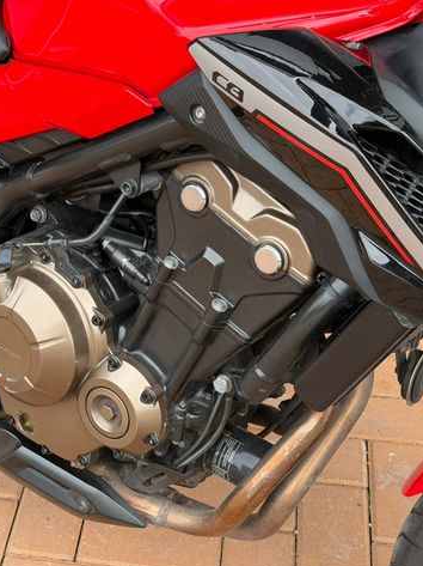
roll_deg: +3.4
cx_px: 62
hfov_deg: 22.1
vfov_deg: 29.8
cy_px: 286
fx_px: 1060
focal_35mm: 65
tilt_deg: -33.3
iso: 64
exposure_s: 1/786
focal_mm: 6.76
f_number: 1.78
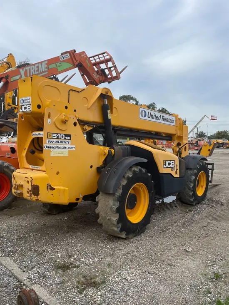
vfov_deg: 67.3
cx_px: 114
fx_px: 229
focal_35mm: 26
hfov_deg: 53.1
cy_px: 152
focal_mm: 4.2
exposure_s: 1/2564
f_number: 1.6
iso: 50
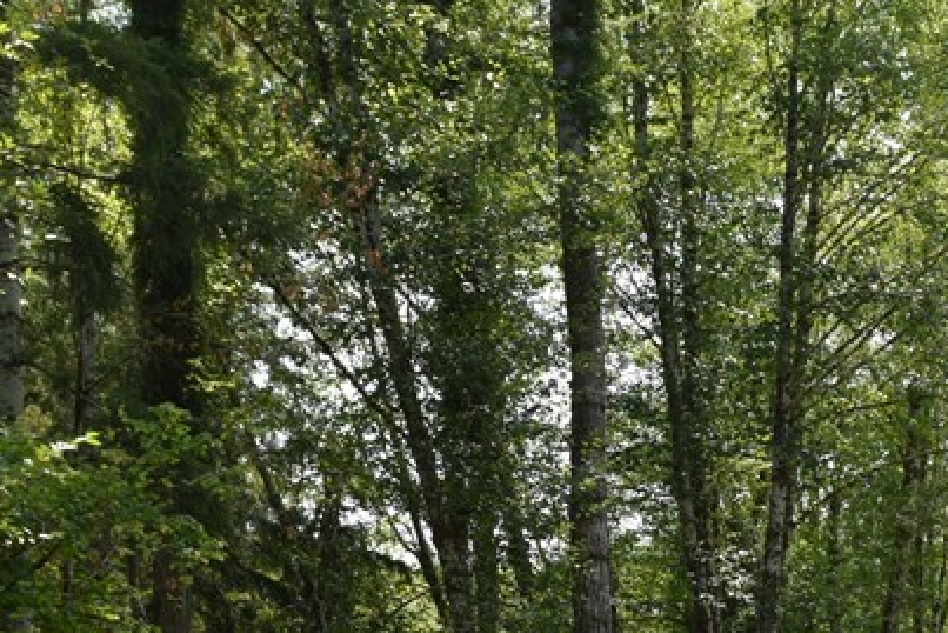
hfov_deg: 20.6
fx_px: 2555
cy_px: 751
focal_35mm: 97
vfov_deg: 13.7
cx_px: 837
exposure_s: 1/180
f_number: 6.7
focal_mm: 24
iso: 100
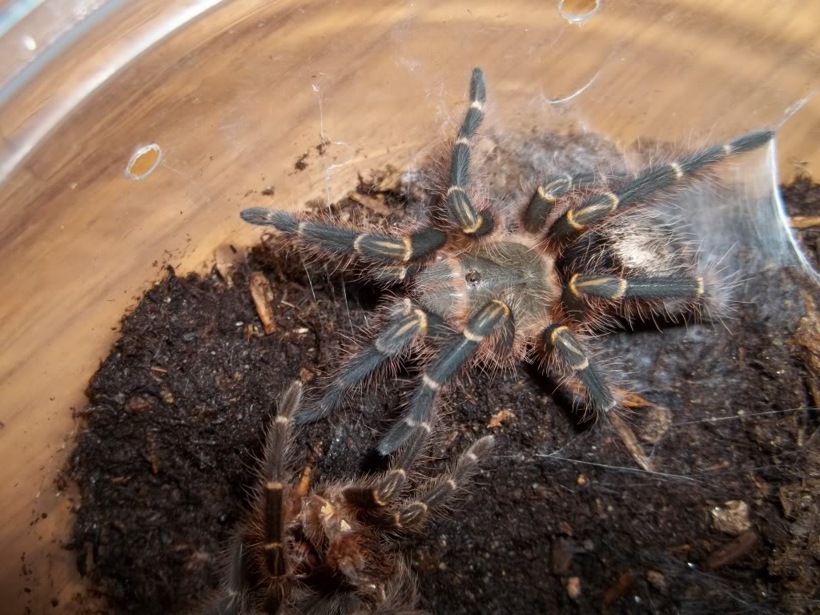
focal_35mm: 33
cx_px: 410
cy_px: 308
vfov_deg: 42.9
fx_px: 782
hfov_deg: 55.4
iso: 64
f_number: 3.3
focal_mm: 5.9
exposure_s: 1/30
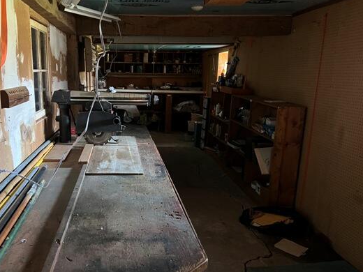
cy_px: 142
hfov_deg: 56.3
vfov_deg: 44.1
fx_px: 336
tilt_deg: -11.8
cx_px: 140
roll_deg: -0.3
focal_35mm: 32
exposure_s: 1/30
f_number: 1.5
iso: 500
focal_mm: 5.7
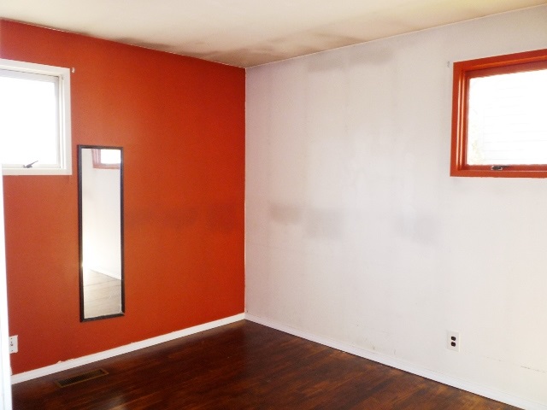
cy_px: 205
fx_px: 458
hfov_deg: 61.7
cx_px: 274
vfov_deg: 48.2
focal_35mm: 29
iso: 100
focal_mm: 5.2
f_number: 3.3
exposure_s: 1/30
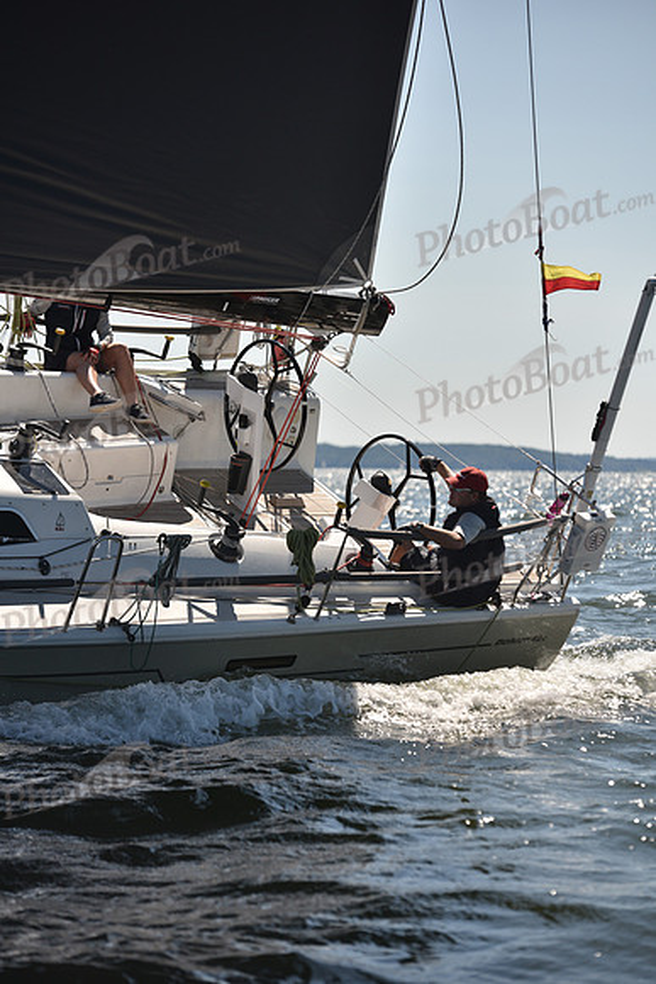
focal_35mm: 135
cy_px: 492
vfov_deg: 15.2
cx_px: 328
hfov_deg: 10.2
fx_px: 3688
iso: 250
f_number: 4
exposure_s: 1/1600
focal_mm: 135
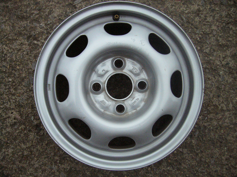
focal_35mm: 35
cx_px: 118
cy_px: 88
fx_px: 240
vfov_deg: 40.7
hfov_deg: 52.6
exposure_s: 1/640
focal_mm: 5.8
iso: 400
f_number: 2.8
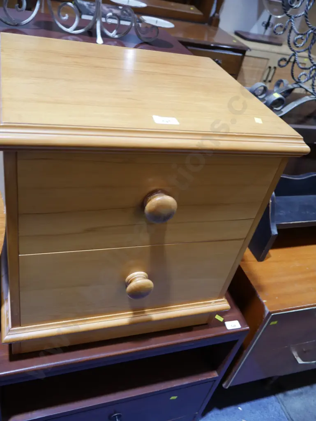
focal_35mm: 30
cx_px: 158
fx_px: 365
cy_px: 210
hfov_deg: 46.8
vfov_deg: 59.9
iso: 500
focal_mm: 15
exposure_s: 1/60
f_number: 3.6
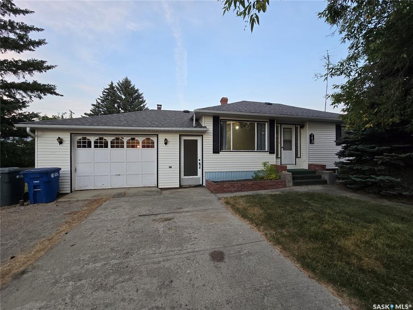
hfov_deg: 106.2
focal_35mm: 13
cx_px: 206
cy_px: 155
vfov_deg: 89.9
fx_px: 155
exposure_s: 1/60
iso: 50
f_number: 2.2
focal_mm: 2.2
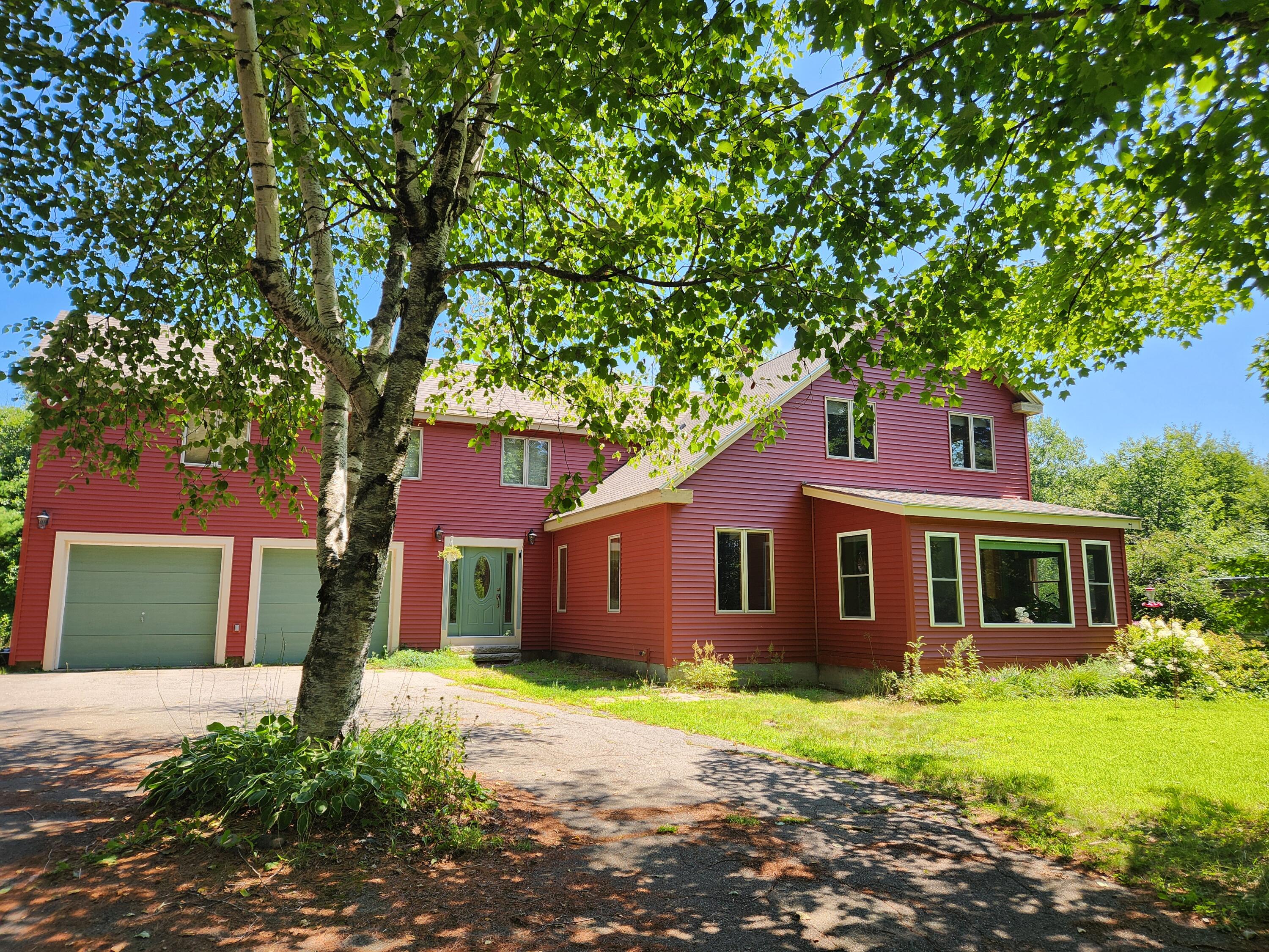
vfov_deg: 58.9
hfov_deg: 73.9
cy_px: 476
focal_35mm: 23
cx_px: 634
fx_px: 843
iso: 20
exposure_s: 1/456
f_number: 1.8
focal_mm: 5.4
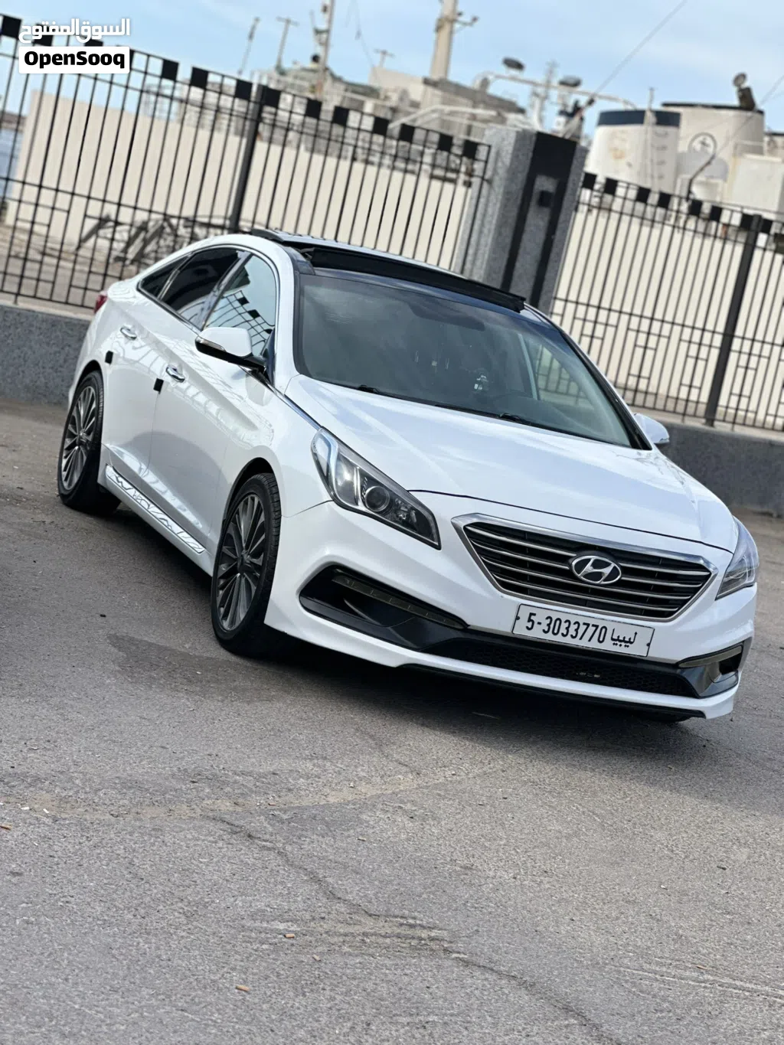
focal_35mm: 77
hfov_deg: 19.1
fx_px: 2325
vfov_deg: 25.3
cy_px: 522
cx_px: 392
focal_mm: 9
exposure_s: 1/595
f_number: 2.8
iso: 32
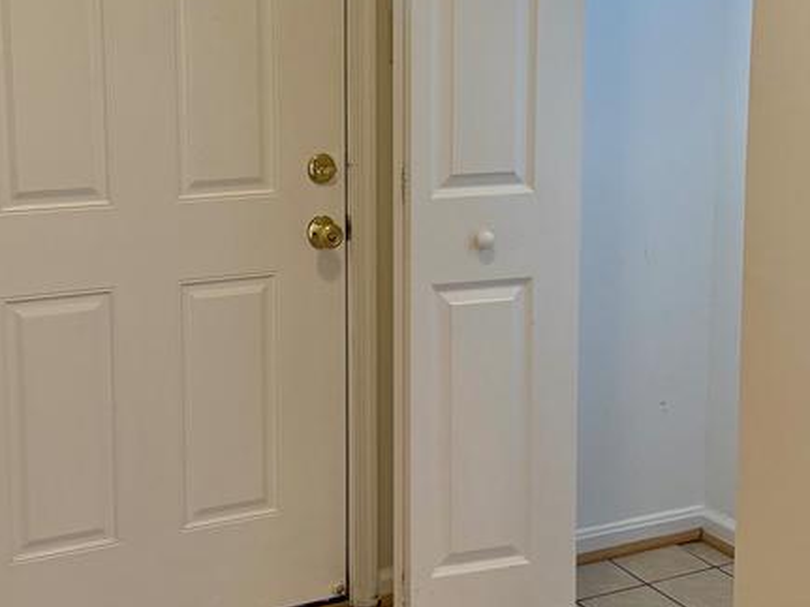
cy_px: 190
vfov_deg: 25.5
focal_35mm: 57
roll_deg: +0.8
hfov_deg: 33.8
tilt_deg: -7.7
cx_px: 359
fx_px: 1333
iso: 200
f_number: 1.78
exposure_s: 1/158
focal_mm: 6.76
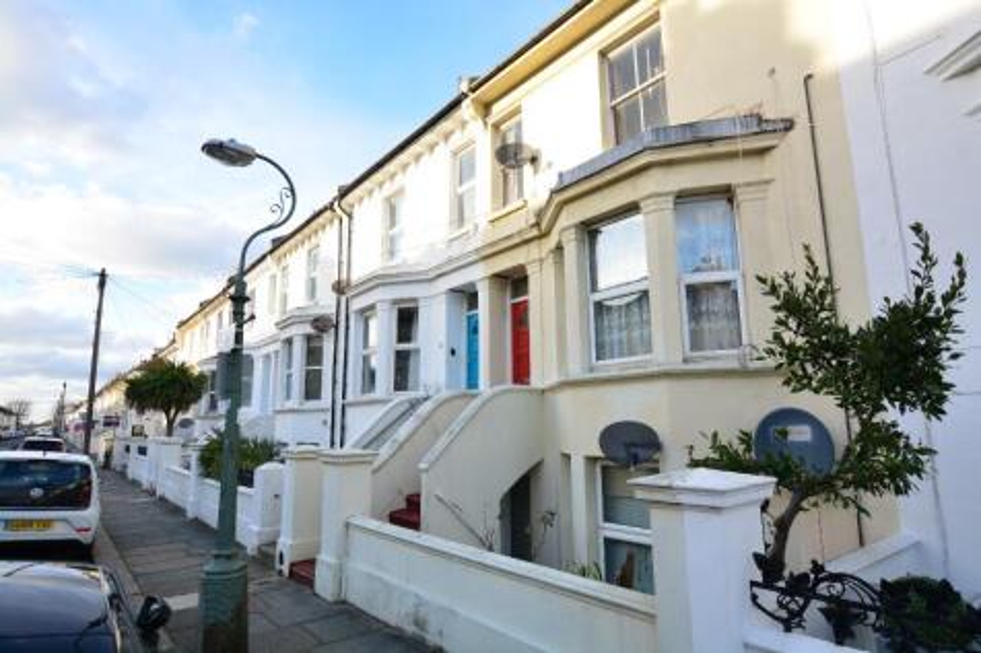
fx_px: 531
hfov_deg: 85.4
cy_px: 326
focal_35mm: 20
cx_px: 490
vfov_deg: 63.2
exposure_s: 1/100
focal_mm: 13
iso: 125
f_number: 5
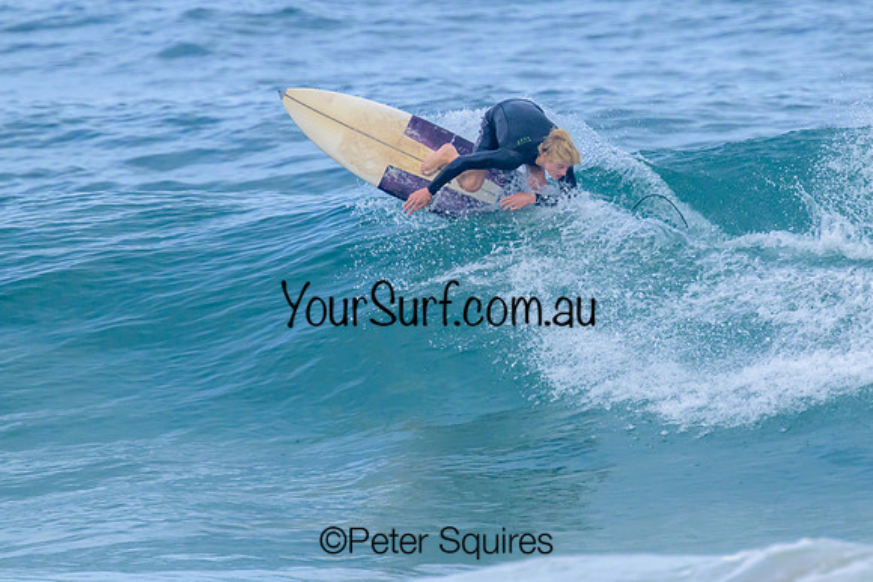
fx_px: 27102
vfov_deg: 1.2
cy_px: 215
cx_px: 606
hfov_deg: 1.8
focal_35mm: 1117
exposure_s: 1/1600
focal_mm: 800
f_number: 11
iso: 2200
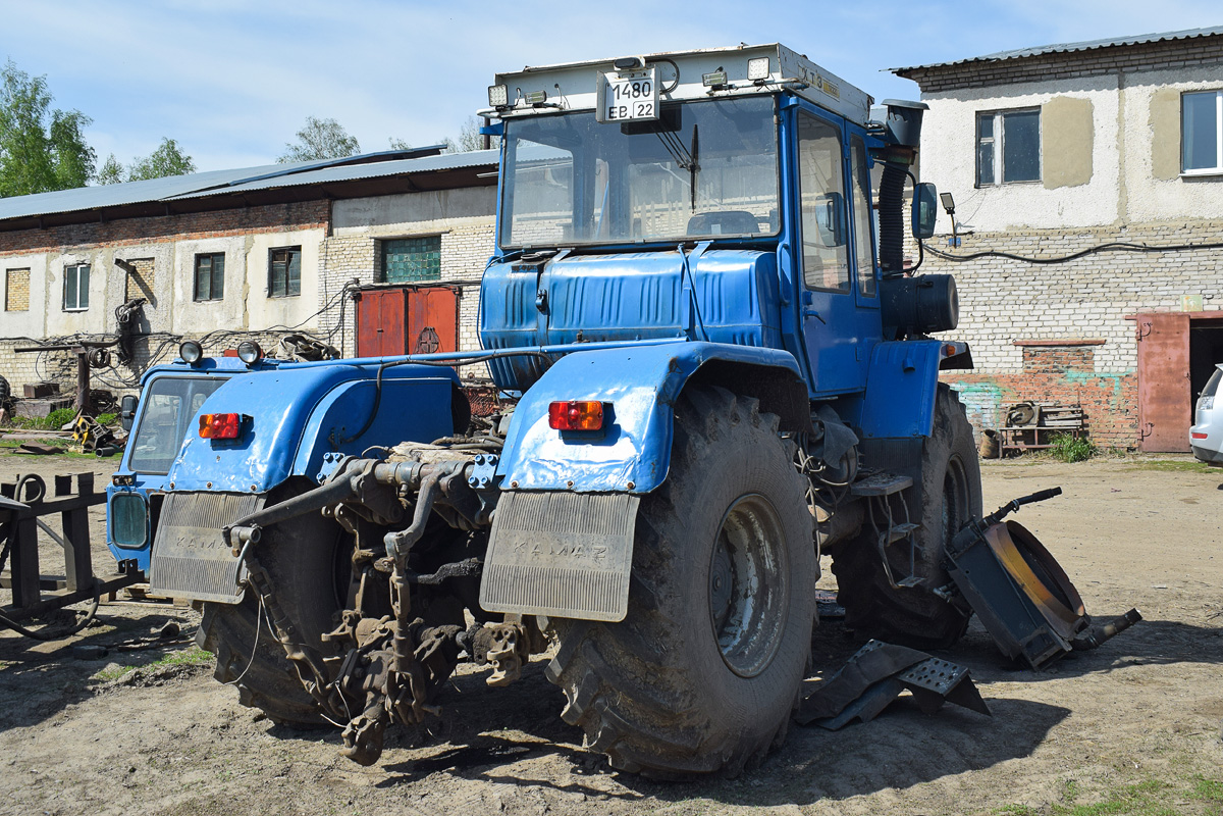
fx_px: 1223
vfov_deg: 36.9
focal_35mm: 36
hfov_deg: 53.1
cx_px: 612
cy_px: 408
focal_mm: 24
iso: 200
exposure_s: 1/800
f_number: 6.3
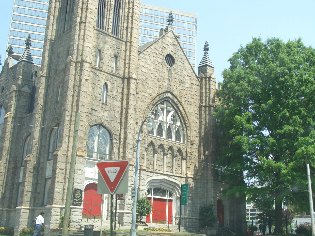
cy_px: 118
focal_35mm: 43
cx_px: 158
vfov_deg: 33.6
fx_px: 391
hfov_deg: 43.9
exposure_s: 1/320
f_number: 4.2
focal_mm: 9.2
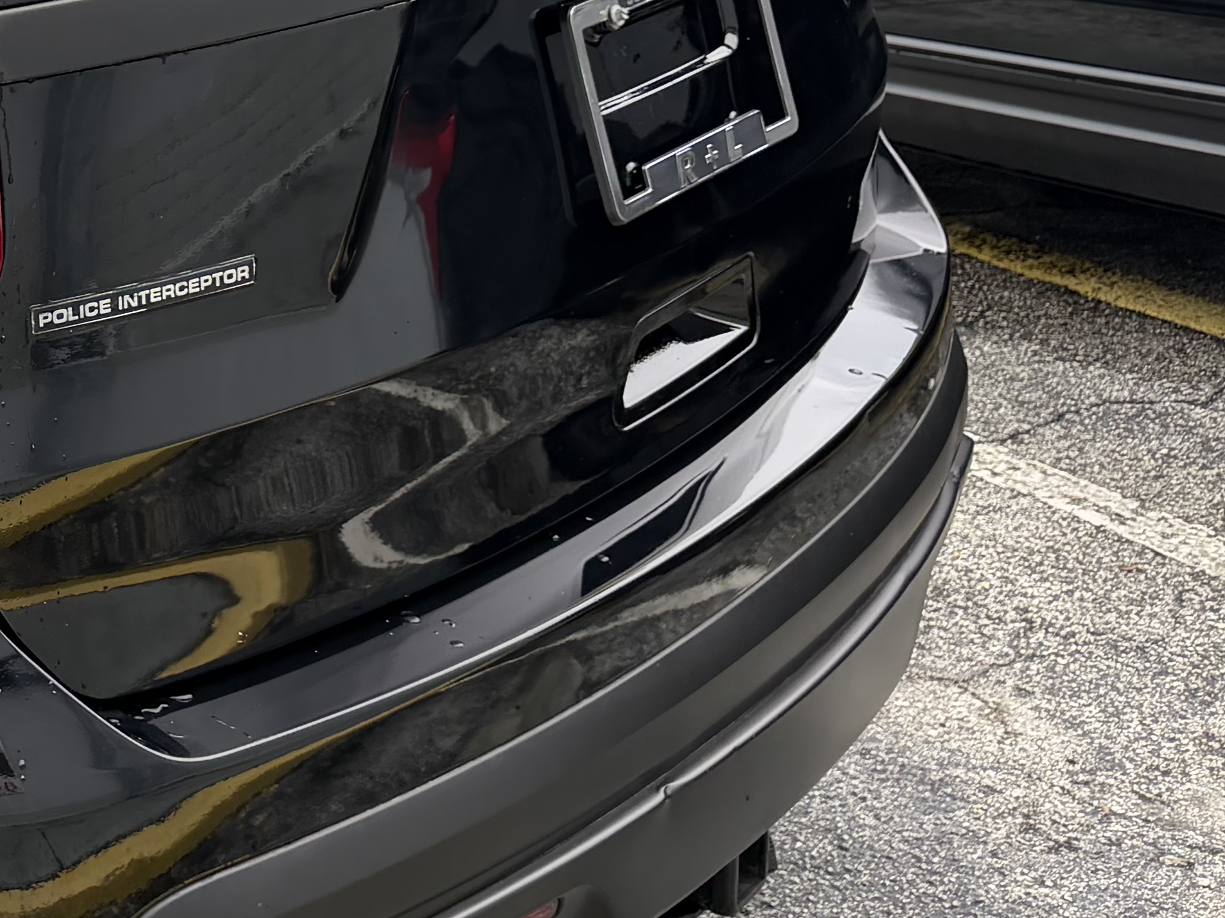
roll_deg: +3.8
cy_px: 101
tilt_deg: -14.6
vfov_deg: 20.3
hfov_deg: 23.4
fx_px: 2512
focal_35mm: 71
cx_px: -475
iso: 100
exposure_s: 1/1174
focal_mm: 6.76
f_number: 1.78
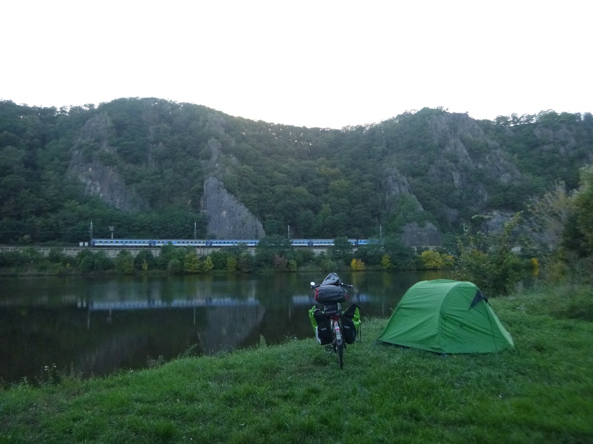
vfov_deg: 54.9
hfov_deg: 69.4
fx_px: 428
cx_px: 296
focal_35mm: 25
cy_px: 222
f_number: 3.9
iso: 400
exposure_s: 1/40
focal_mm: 4.5
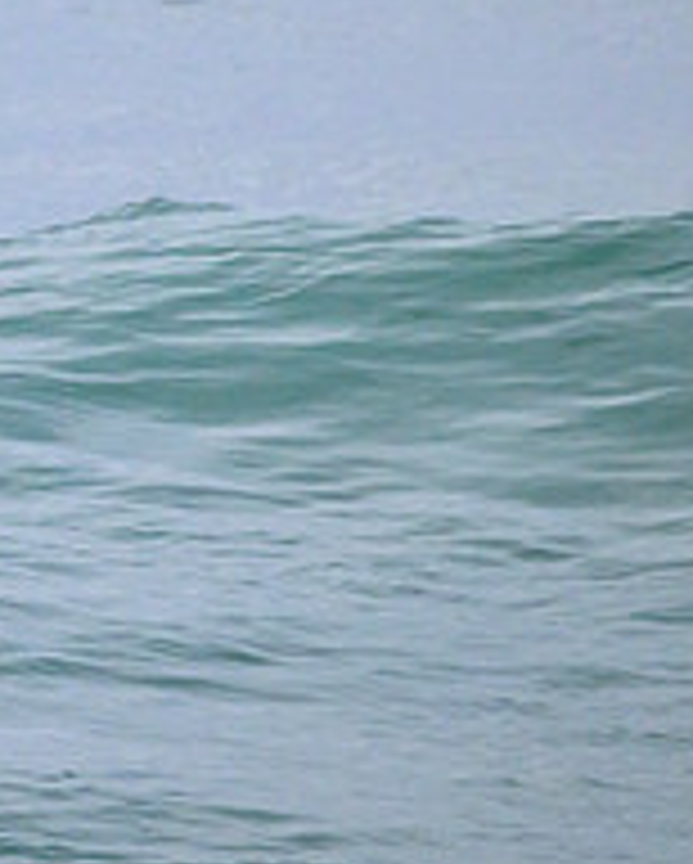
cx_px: -585
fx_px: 57926
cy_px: 281
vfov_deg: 0.9
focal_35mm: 2263
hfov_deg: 0.7
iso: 2500
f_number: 11
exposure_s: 1/2000
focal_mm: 800
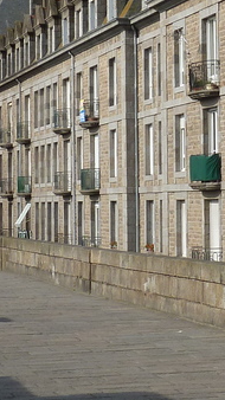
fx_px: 1517
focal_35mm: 143
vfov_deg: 15.0
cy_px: 155
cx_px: 197
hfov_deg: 8.5
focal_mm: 6.1
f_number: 5
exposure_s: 1/400
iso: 80
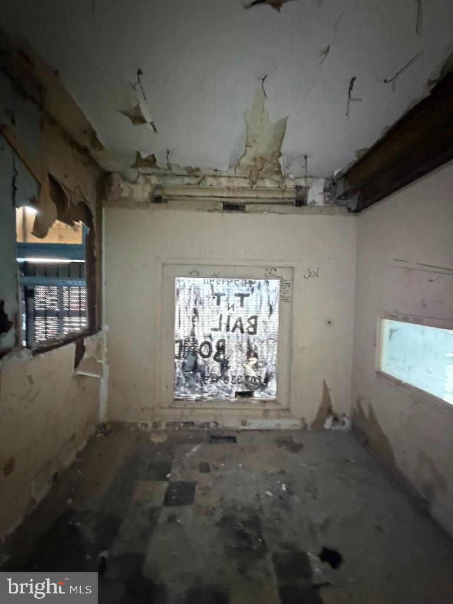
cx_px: 226
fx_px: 244
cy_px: 302
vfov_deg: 102.1
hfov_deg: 85.7
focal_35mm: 14
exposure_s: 1/34
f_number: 2.2
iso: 800
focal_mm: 2.22
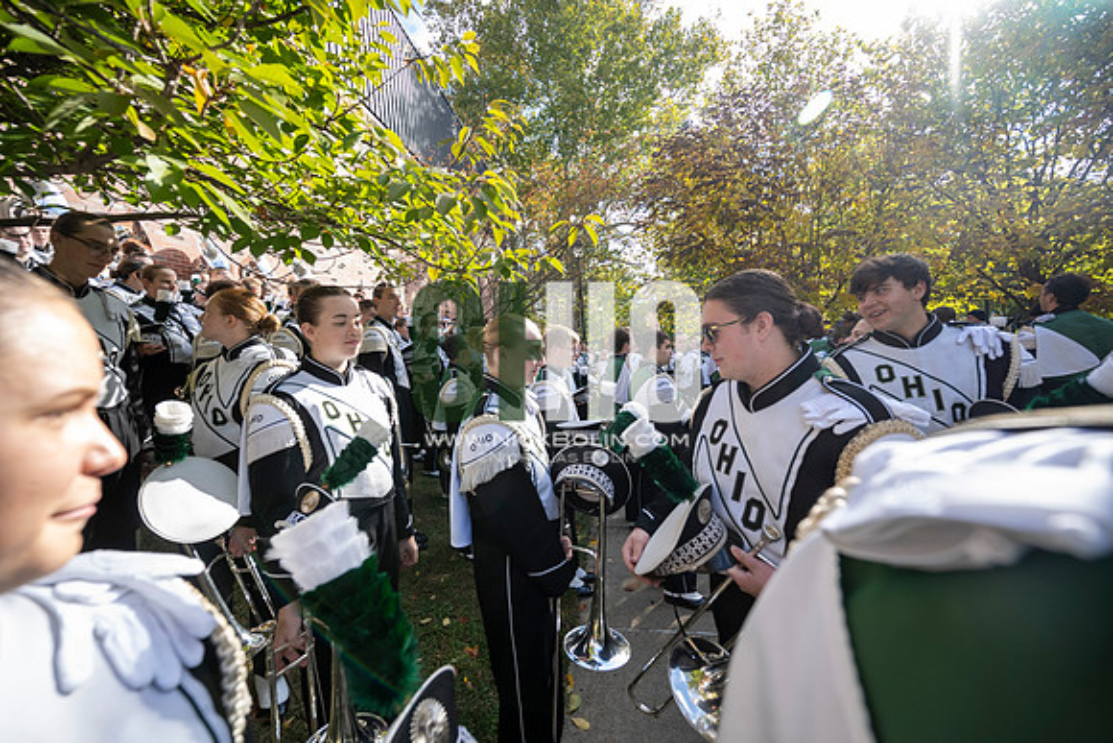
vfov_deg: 81.2
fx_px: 433
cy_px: 372
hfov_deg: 104.2
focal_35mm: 14
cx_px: 556
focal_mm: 14
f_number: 4.5
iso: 320
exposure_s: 1/500
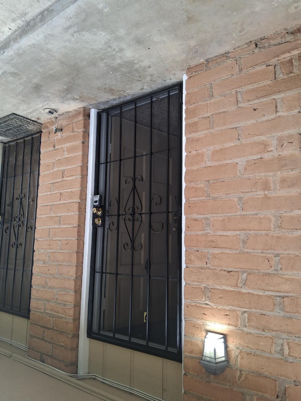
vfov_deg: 67.3
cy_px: 200
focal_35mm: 26
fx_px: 301
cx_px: 150
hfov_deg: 53.1
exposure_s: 1/100
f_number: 1.8
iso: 80
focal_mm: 3.98
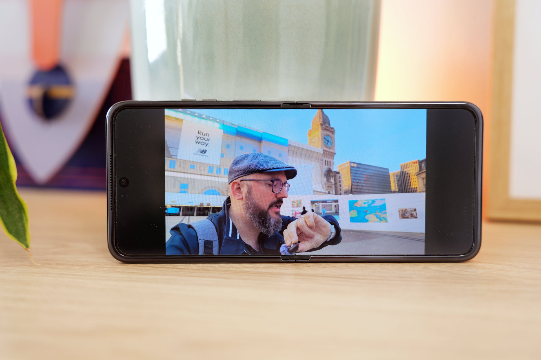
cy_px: 180
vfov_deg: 26.5
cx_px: 270
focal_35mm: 51
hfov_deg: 38.9
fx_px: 766
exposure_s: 1/320
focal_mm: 51
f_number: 2.8
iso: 800
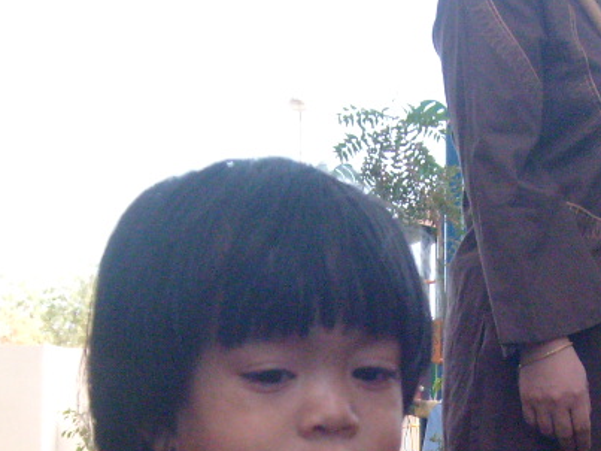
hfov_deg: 22.0
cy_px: 470
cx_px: 388
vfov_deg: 16.2
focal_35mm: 89
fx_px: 1545
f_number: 7.1
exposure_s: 1/180
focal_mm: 5.8
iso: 400
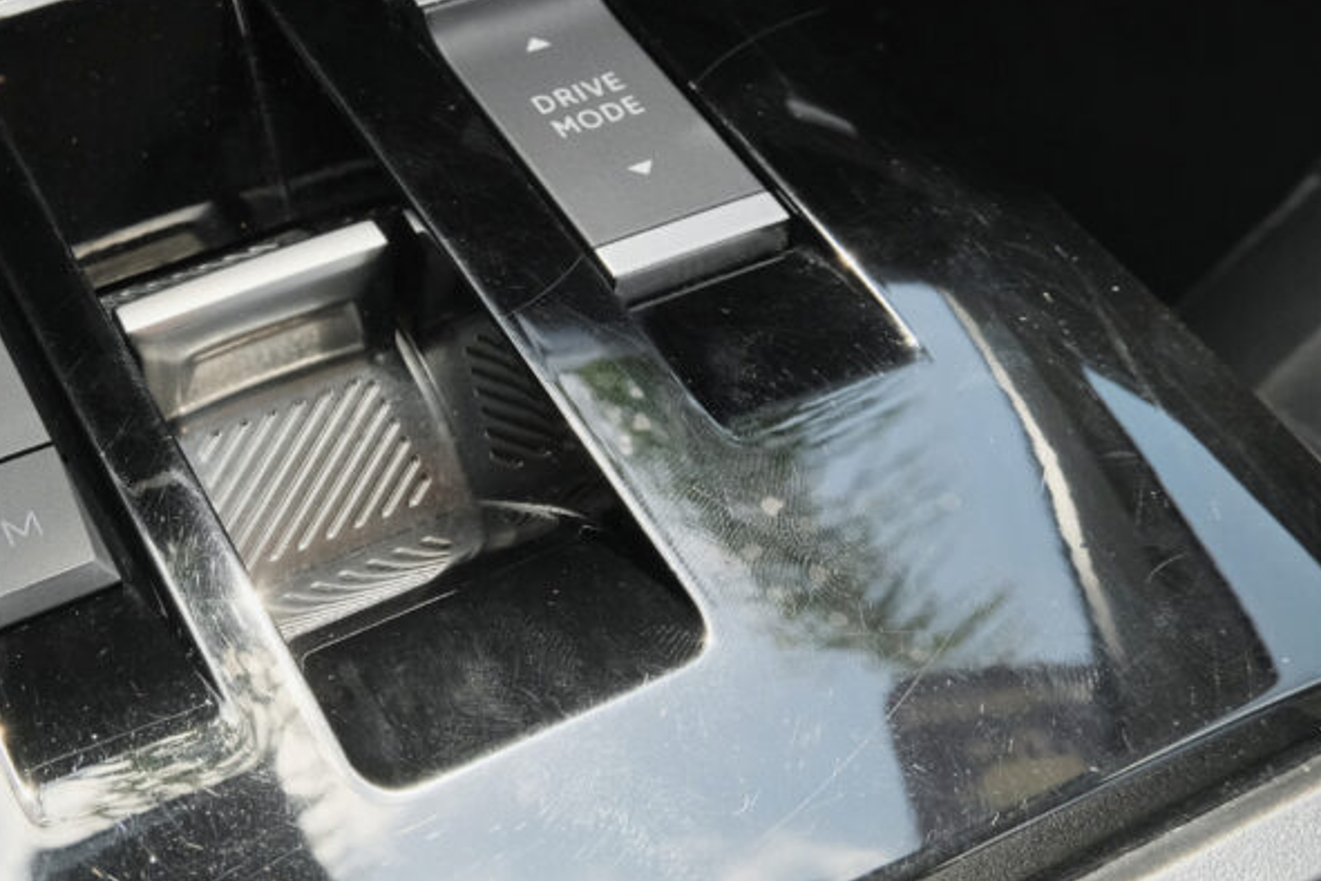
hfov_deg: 36.9
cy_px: 395
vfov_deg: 26.0
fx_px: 1908
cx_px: 275
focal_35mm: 52
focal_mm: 19.7
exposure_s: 1/200
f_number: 9
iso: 2000
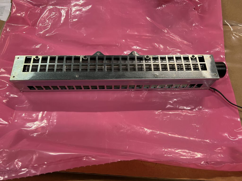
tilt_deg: -58.4
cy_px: 90
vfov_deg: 53.1
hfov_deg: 67.3
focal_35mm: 26
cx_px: 121
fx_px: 182
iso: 125
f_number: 1.5
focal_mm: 5.7
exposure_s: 1/50
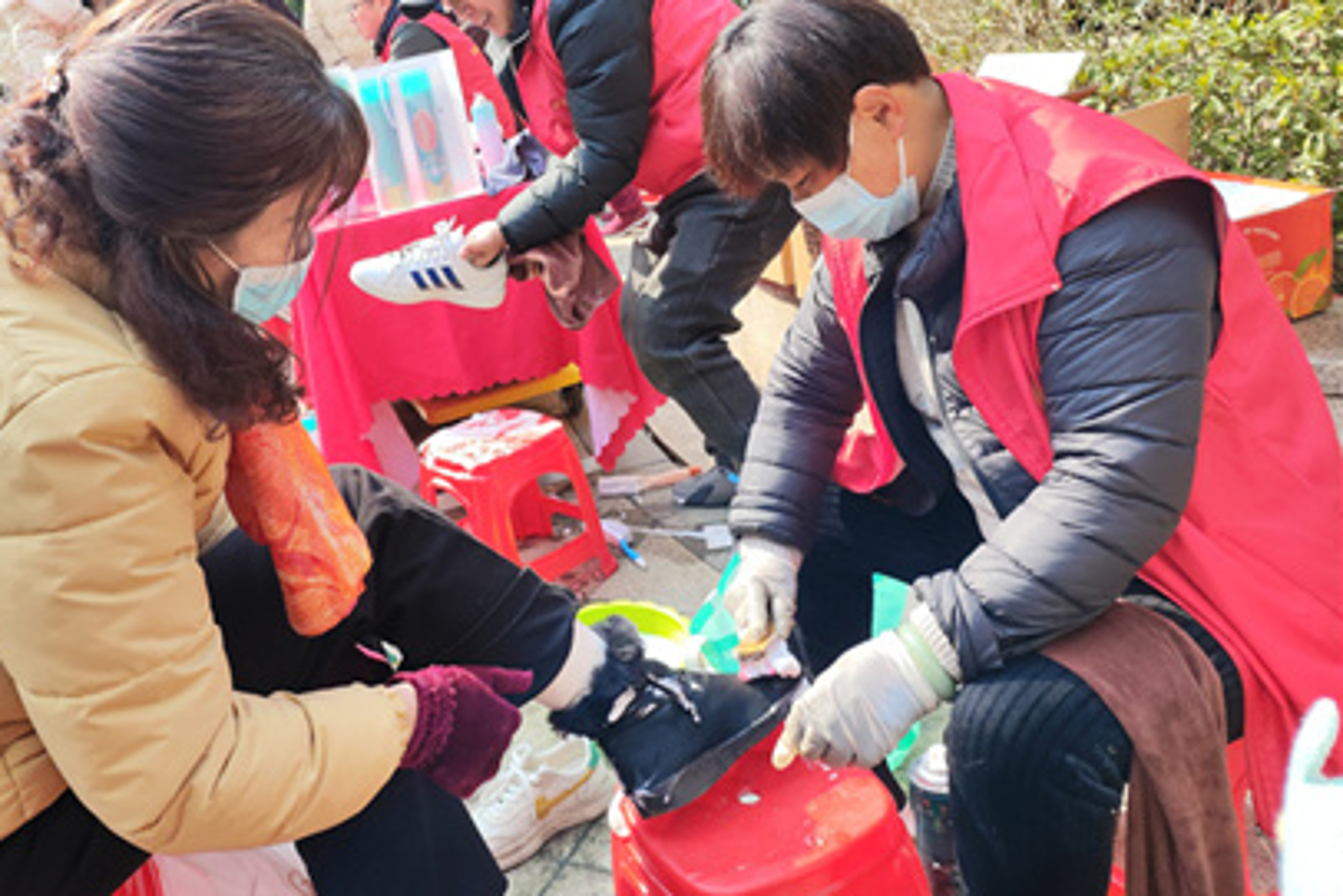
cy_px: 309
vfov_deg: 40.7
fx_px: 1194
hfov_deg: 58.1
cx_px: 519
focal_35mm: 32
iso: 200
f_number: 1.79
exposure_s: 1/1204
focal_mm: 4.71
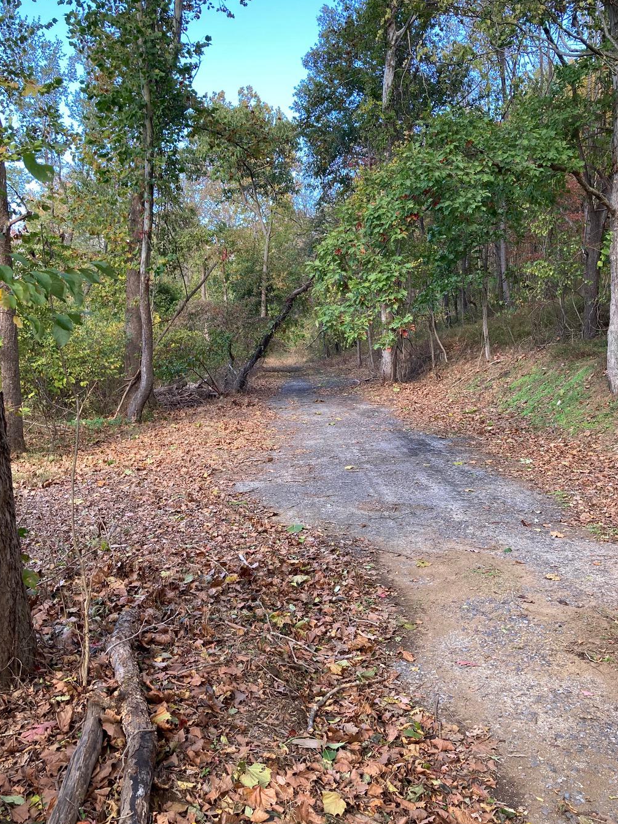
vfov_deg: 56.8
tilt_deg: -4.0
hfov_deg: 44.1
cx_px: 296
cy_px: 418
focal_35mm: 32
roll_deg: +0.2
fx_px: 762
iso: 32
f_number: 1.8
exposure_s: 1/121
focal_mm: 3.99
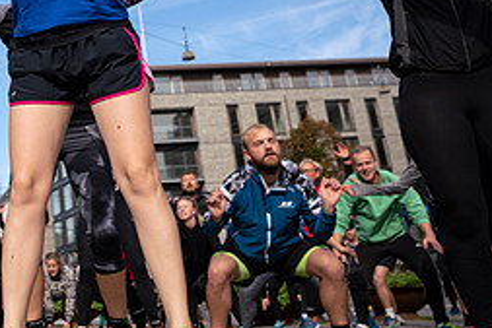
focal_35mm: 55
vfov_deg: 23.9
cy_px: 26
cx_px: -33
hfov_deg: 32.4
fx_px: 752
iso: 100
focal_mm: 24
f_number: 2.8
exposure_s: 1/1600
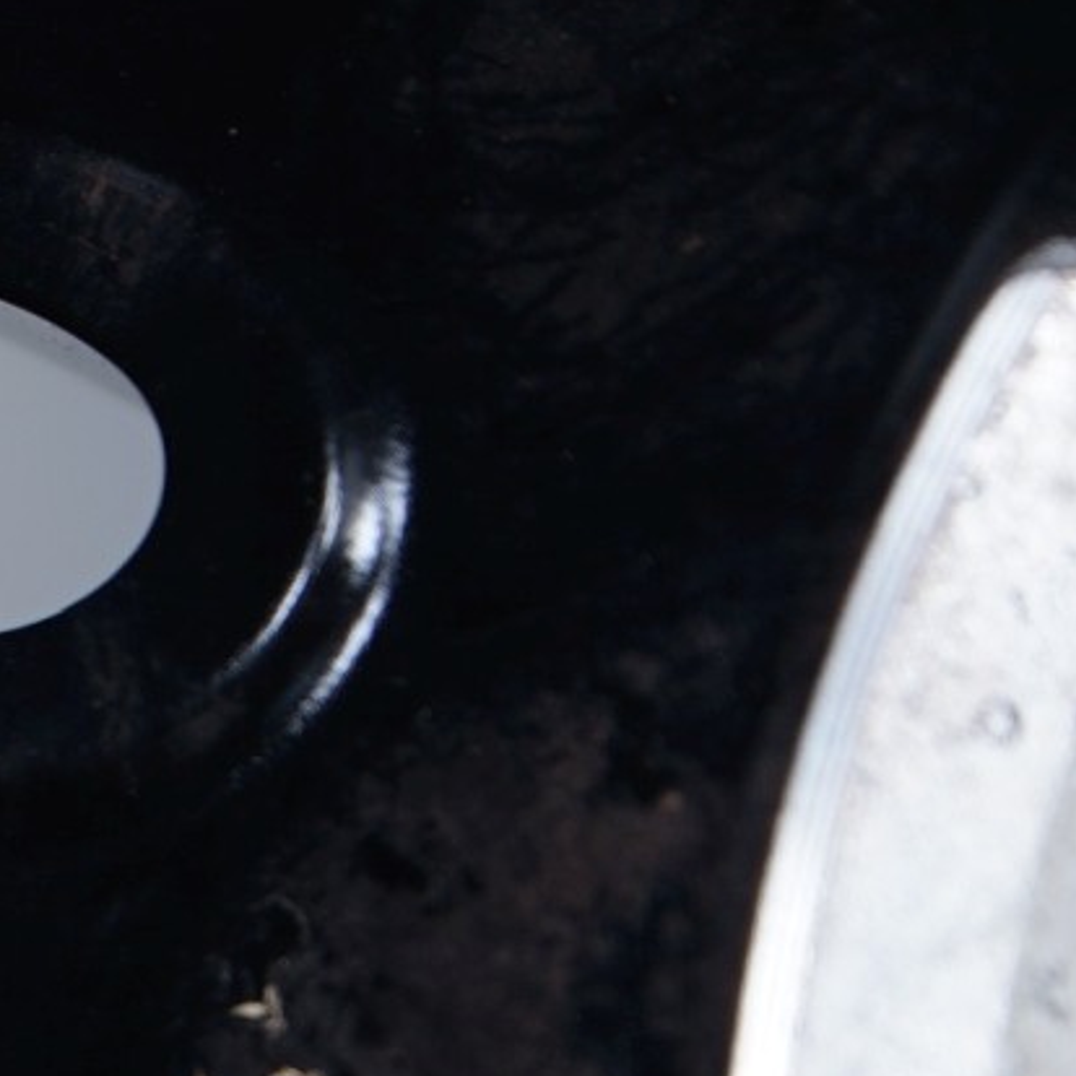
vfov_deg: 7.0
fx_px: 8722
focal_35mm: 248
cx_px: -1086
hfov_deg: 6.8
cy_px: 1439
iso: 250
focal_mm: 63
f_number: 7.1
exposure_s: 1/100
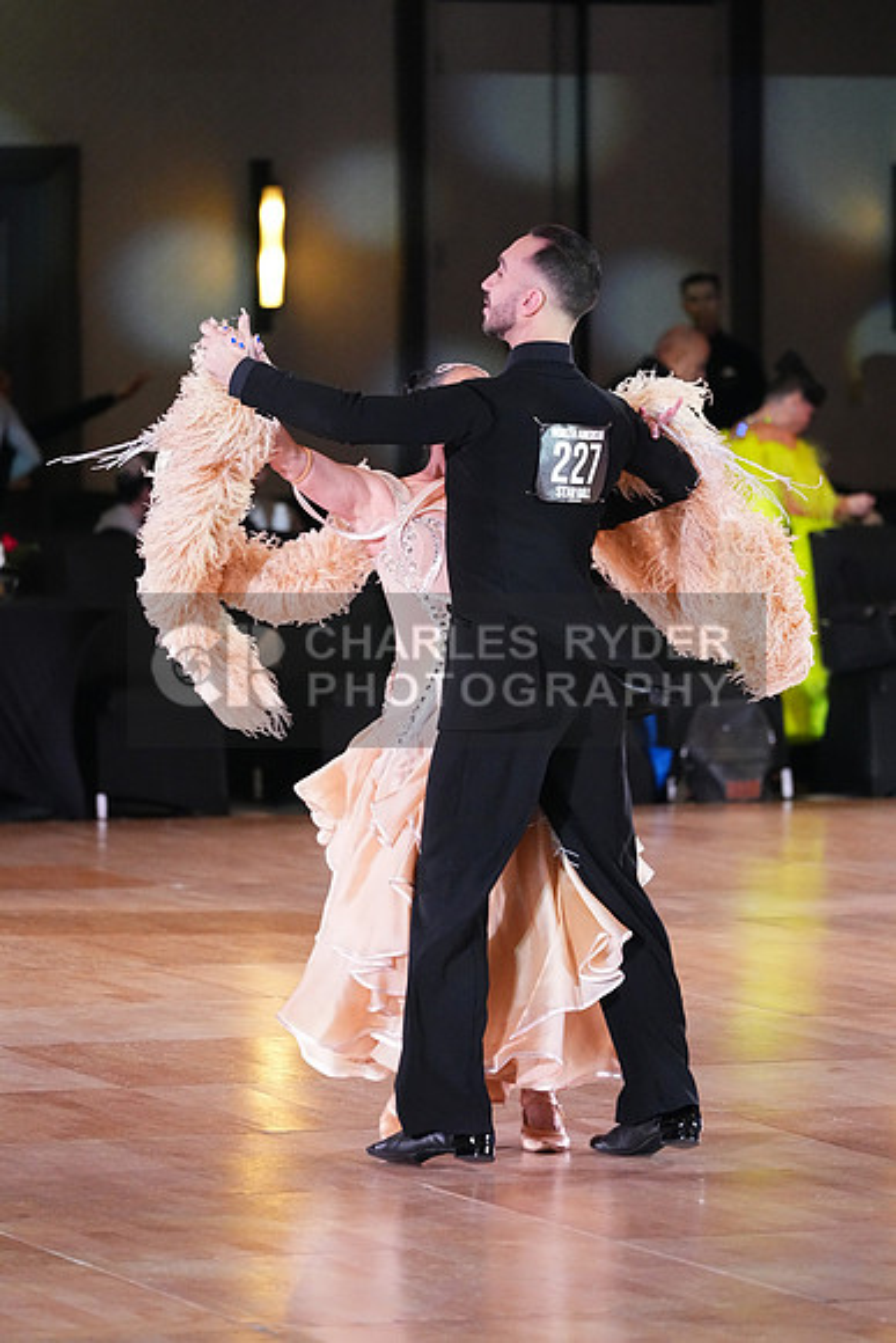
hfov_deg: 6.9
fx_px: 7462
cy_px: 672
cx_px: 448
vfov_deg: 10.3
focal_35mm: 200
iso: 8000
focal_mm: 200
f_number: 4.5
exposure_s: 1/400
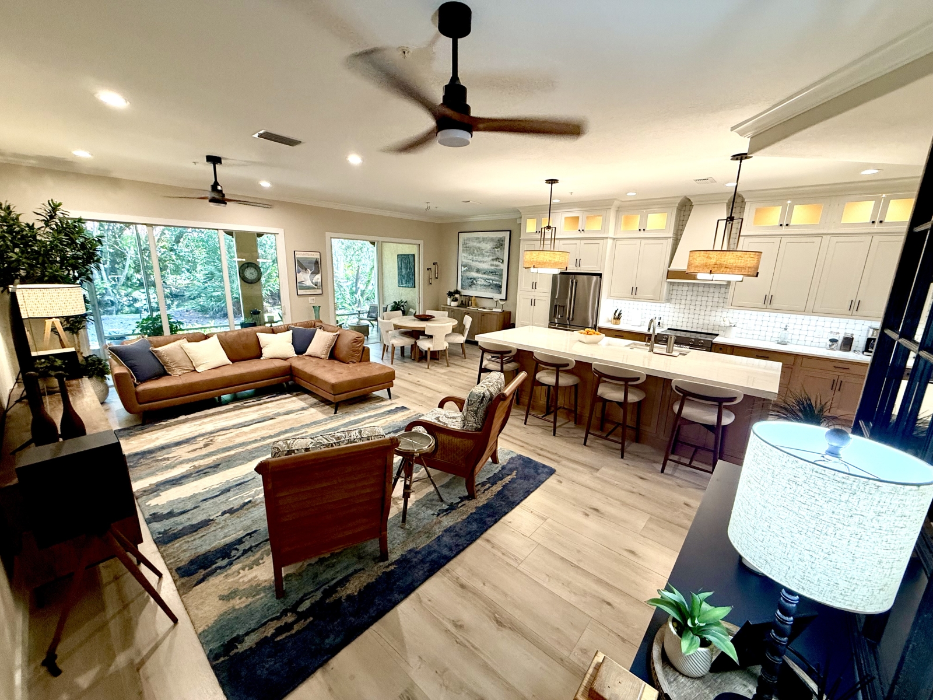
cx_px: 466
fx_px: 377
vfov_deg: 85.7
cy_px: 350
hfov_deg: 102.1
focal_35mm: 14
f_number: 2.2
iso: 320
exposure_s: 1/60
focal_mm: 2.22
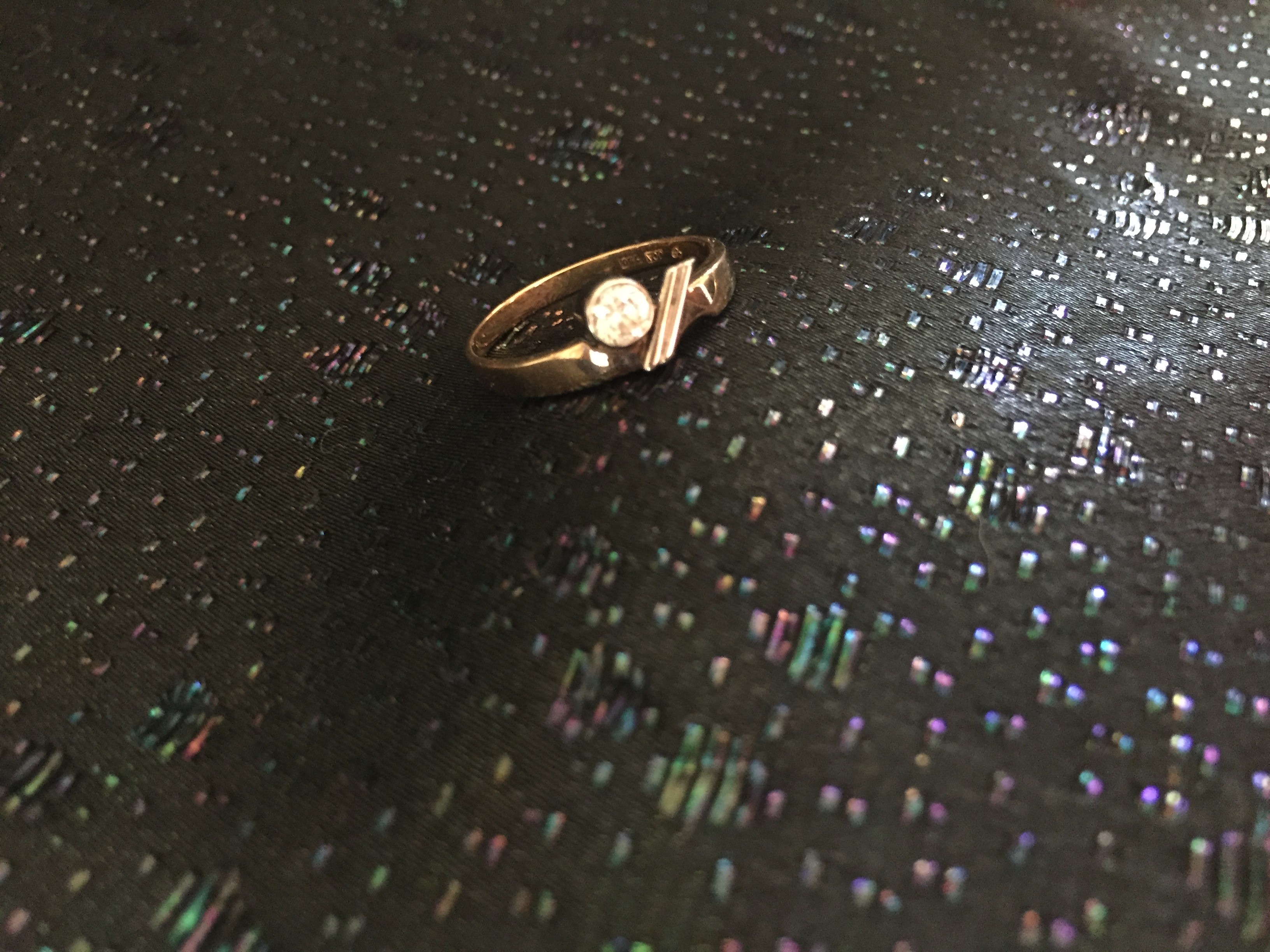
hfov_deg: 61.7
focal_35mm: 29
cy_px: 476
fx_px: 1064
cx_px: 635
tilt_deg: -47.1
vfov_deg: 48.2
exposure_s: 1/17
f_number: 2.2
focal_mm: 4.15
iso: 500
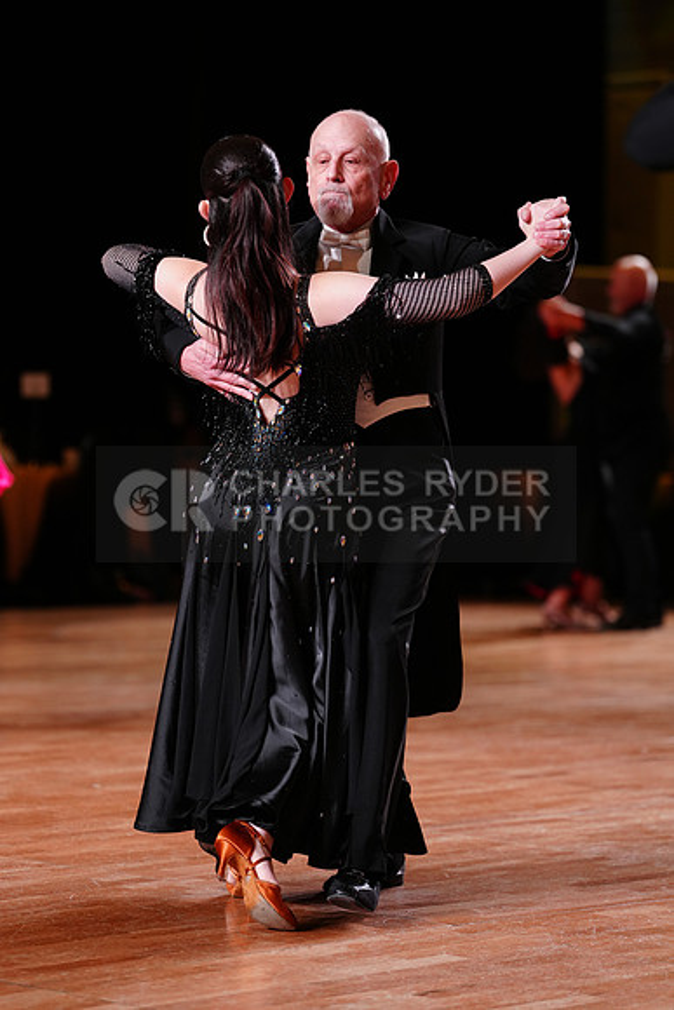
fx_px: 3340
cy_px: 505
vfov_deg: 17.2
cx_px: 337
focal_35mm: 119
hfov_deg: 11.5
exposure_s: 1/400
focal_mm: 119
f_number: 2.8
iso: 1250
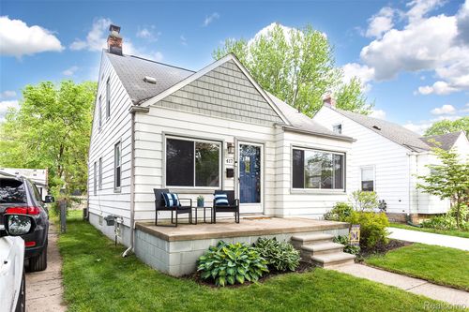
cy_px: 156
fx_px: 234
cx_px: 234
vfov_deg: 67.3
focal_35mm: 18
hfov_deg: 90.0
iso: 400
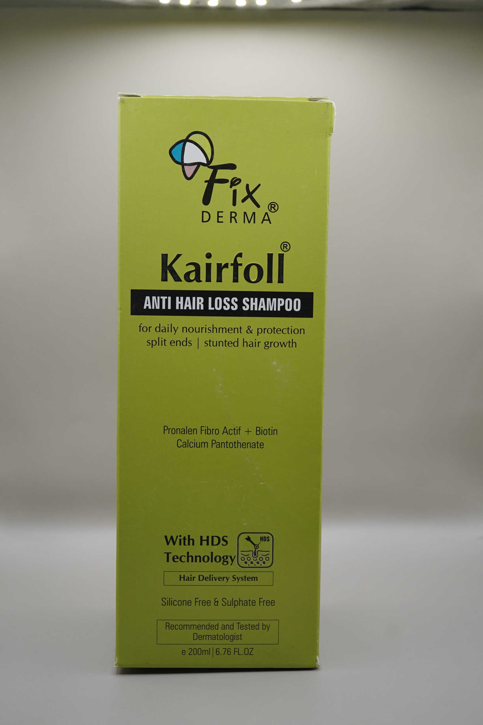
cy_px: 362
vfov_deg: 53.1
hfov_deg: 36.9
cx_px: 242
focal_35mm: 36
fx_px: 724
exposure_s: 1/80
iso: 200
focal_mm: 24
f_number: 6.3
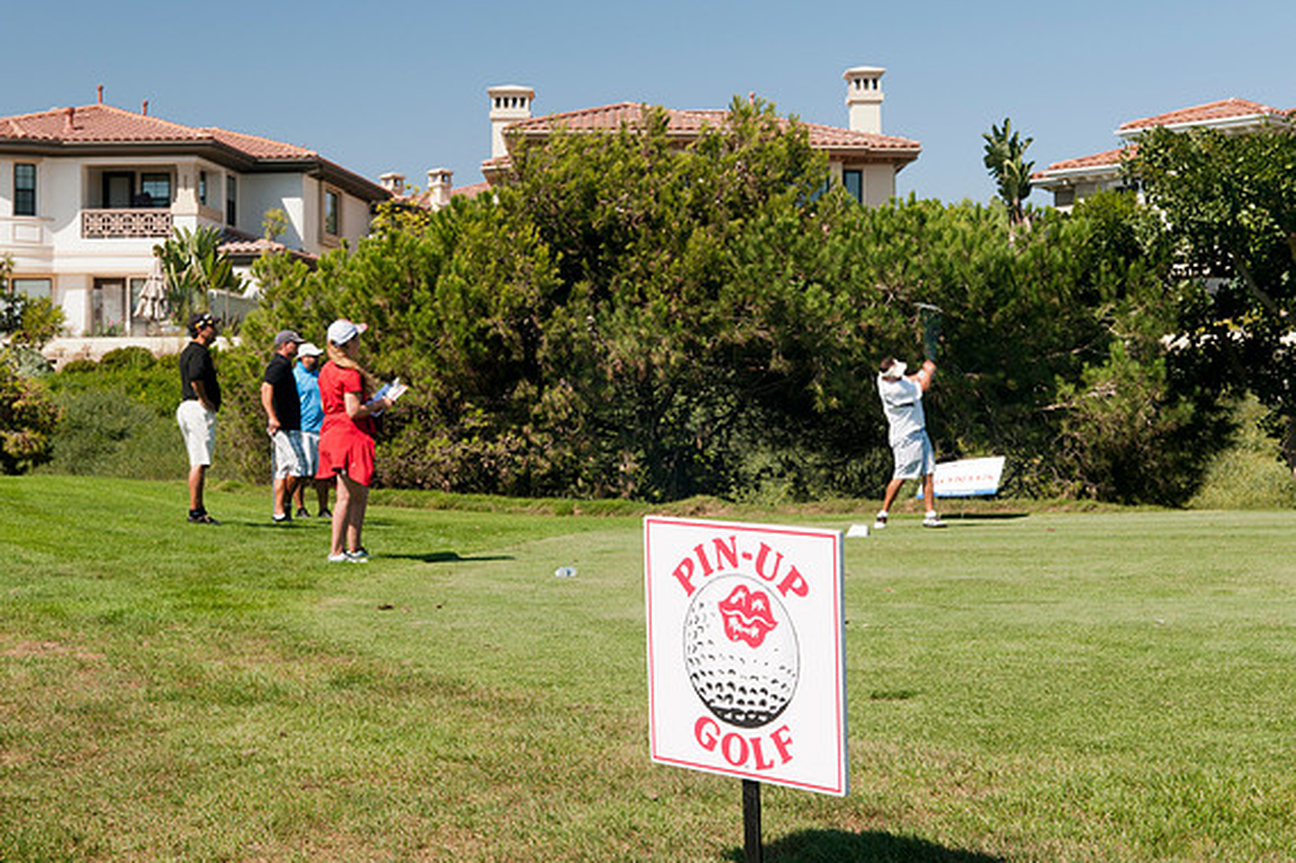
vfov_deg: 23.4
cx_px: 640
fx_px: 2087
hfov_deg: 34.5
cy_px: 436
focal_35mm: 58
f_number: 10
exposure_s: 1/80
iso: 200
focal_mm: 38
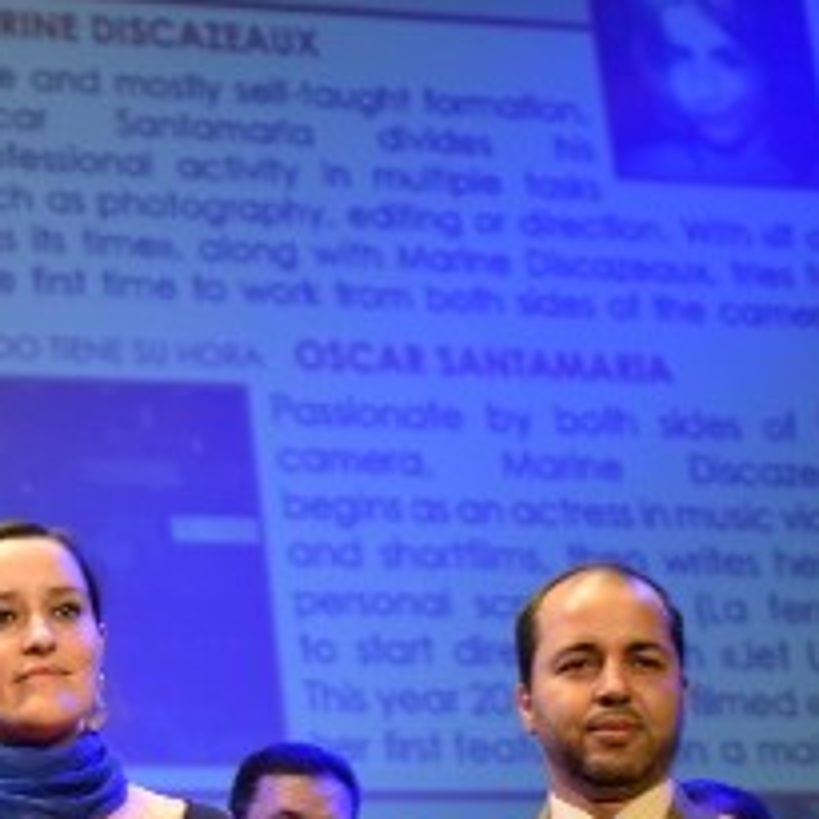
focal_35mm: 127
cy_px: 779
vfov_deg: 13.6
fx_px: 3400
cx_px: -230
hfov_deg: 13.3
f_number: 4.5
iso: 400
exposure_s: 1/80
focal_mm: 34
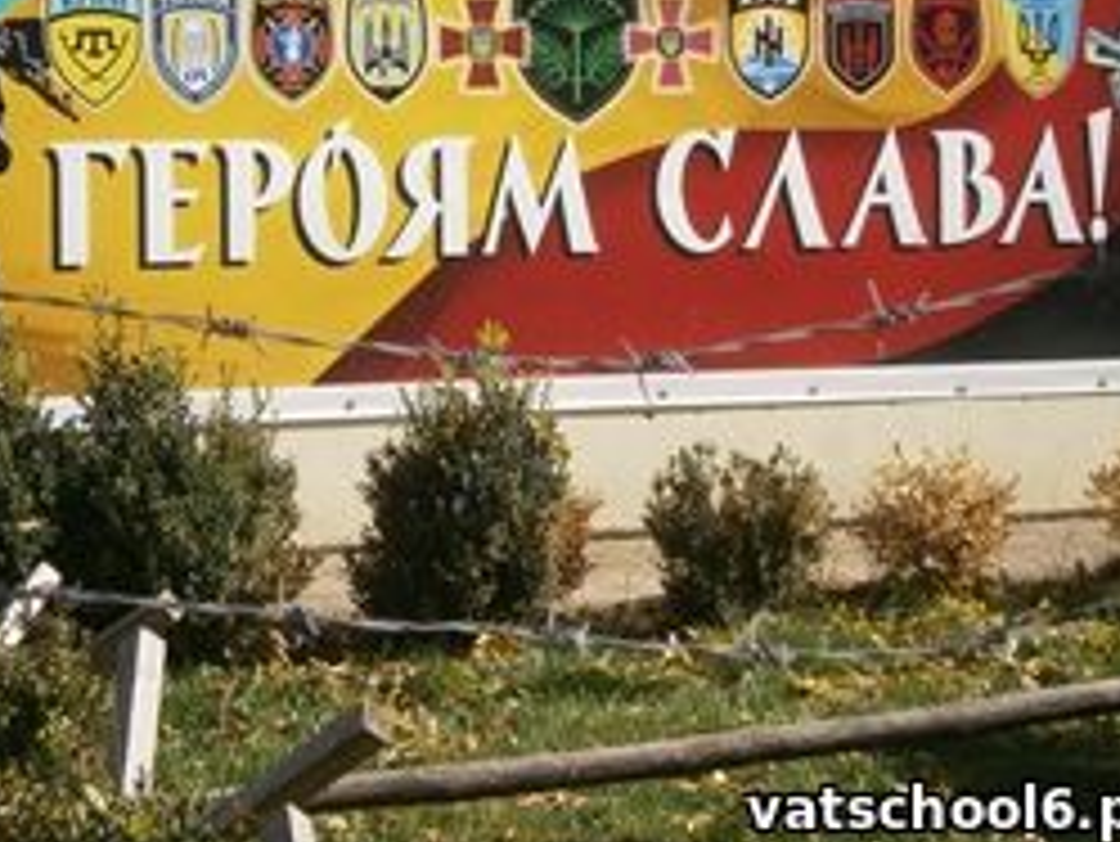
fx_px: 3496
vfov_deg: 13.6
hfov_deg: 18.2
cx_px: 445
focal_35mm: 108
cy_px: 135
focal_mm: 10.7
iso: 80
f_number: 3.9
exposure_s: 1/500
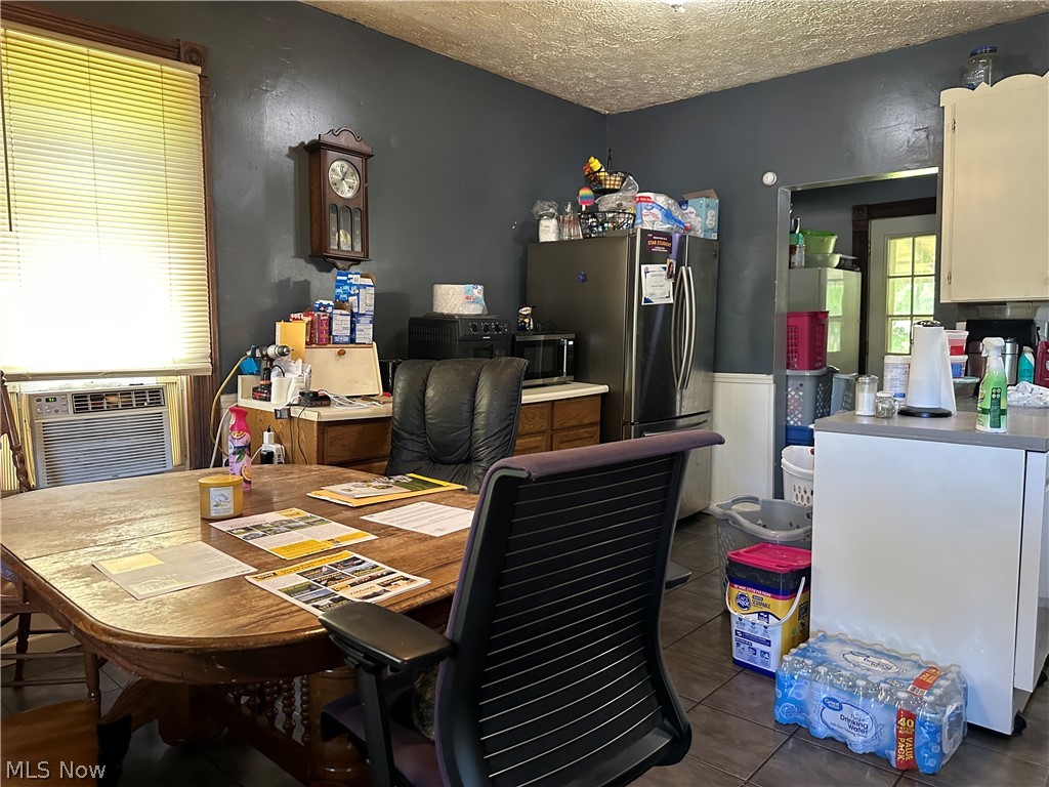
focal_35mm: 24
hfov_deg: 71.6
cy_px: 394
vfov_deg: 56.8
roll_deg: +0.0
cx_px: 524
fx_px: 727
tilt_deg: -4.8
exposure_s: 1/60
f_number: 1.78
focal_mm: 6.86
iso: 640
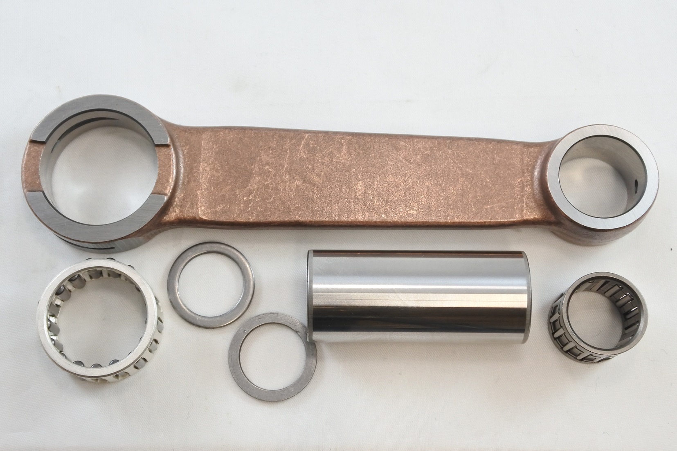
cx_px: 338
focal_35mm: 48
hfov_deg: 41.1
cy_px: 226
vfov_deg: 28.1
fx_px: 903
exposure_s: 1/125
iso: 500
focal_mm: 18
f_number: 4.5
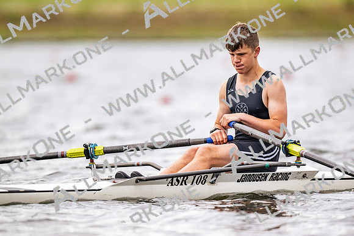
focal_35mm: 600
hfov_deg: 3.4
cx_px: 177
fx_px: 5901
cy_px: 118
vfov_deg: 2.3
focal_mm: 600
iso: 560
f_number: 4
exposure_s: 1/2500
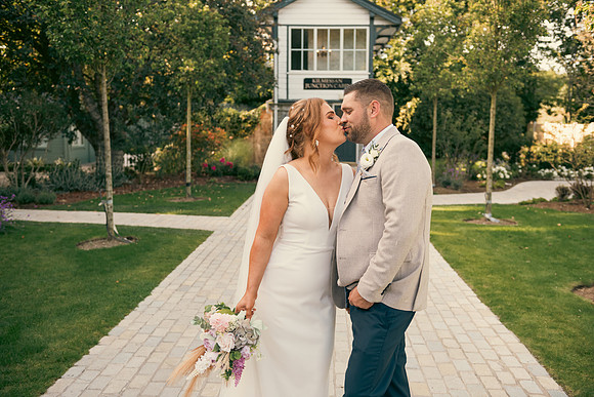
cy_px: 198
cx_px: 297
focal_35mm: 38
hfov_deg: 50.7
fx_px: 627
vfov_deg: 35.1
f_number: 3.5
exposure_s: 1/200
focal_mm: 38
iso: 160
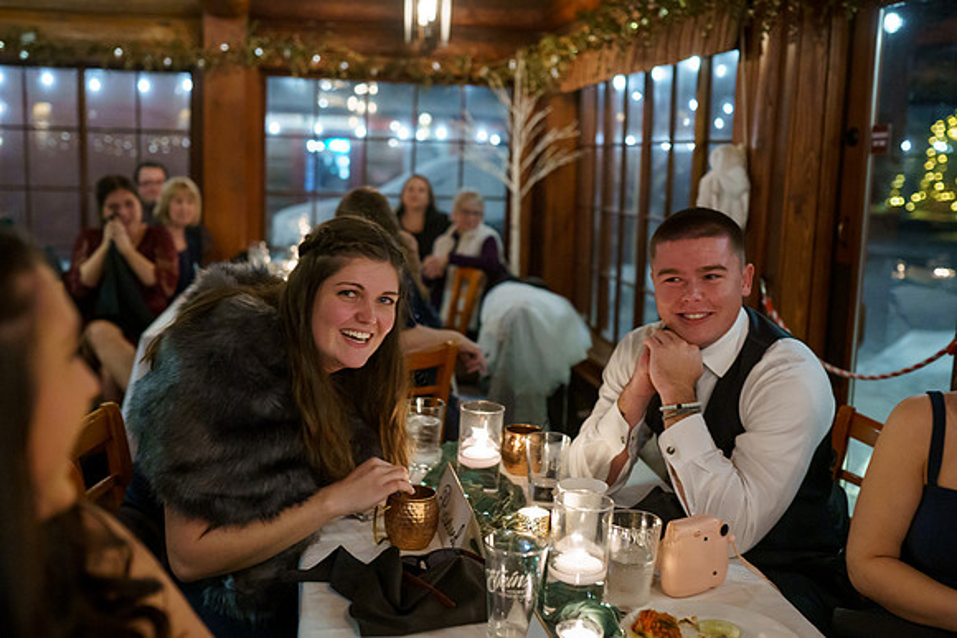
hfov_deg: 51.0
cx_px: 478
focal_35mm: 38
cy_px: 319
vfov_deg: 35.3
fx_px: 1003
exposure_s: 1/250
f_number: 2.2
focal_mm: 35
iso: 3200
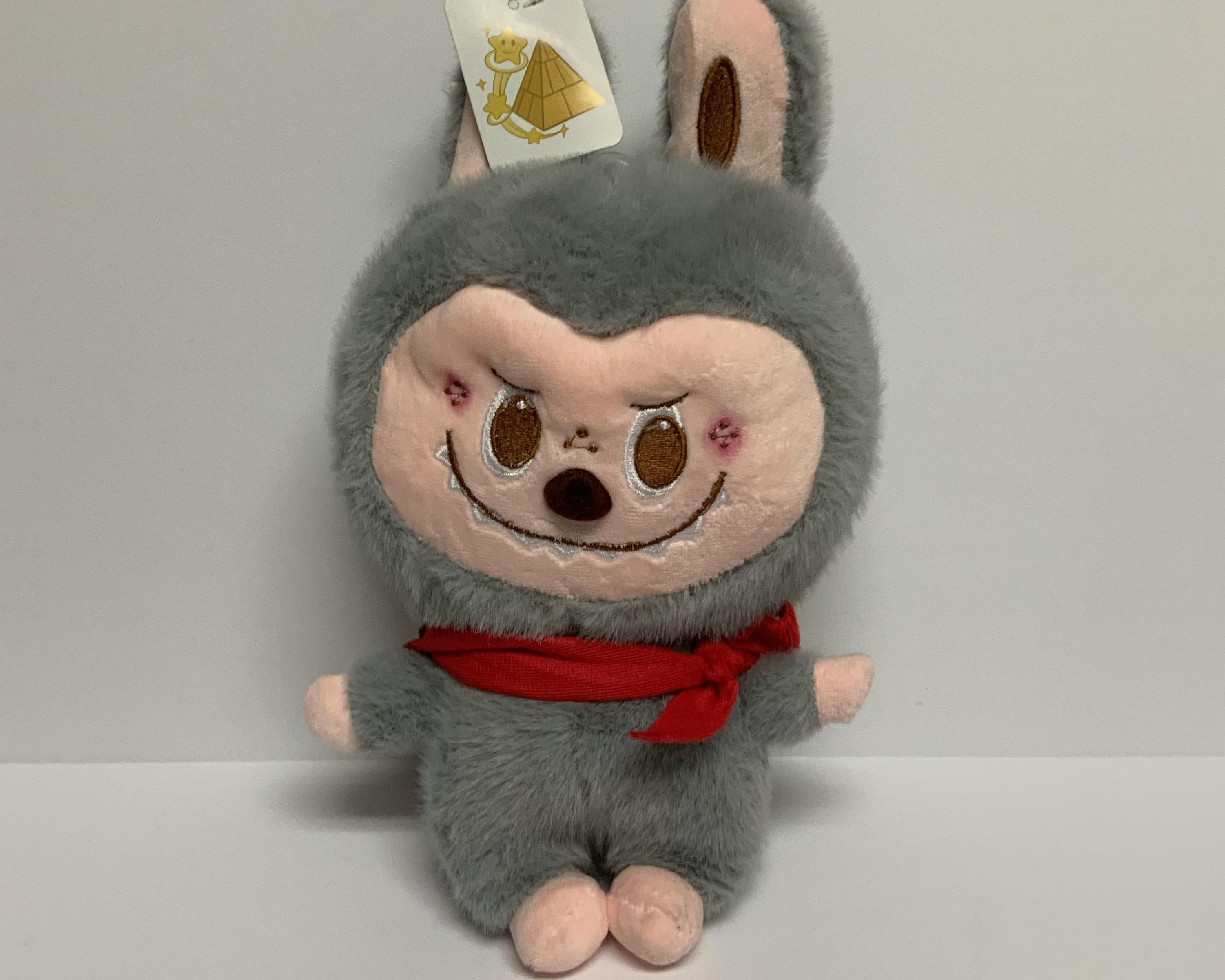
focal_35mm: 38
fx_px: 1378
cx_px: 614
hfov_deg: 47.9
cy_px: 405
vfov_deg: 39.0
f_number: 1.8
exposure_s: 1/60
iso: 80
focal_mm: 3
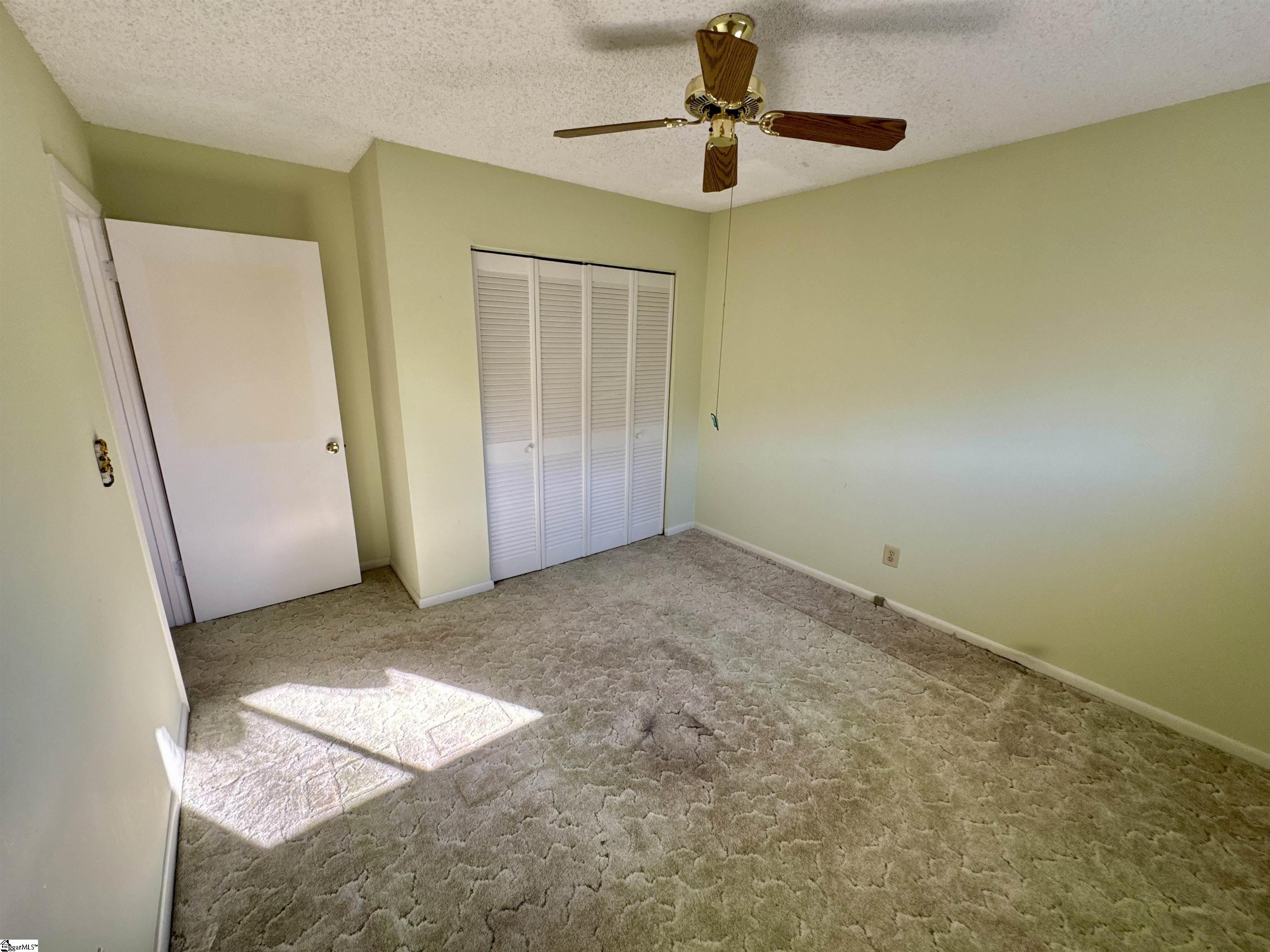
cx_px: 635
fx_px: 514
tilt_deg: -15.9
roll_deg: -2.2
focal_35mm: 14
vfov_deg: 85.7
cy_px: 476
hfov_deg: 102.1
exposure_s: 1/99
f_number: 2.2
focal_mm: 2.22
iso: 80
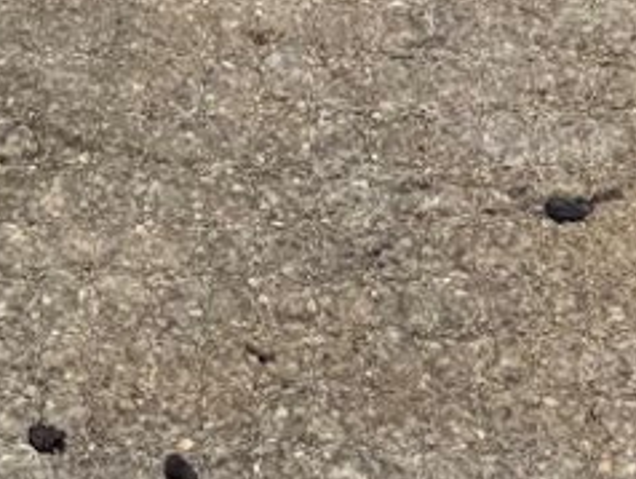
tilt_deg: +6.8
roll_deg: -5.8
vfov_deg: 8.7
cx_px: -131
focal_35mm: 151
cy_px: -783
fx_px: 2777
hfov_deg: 12.7
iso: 80
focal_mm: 6.76
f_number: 1.78
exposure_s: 1/7937
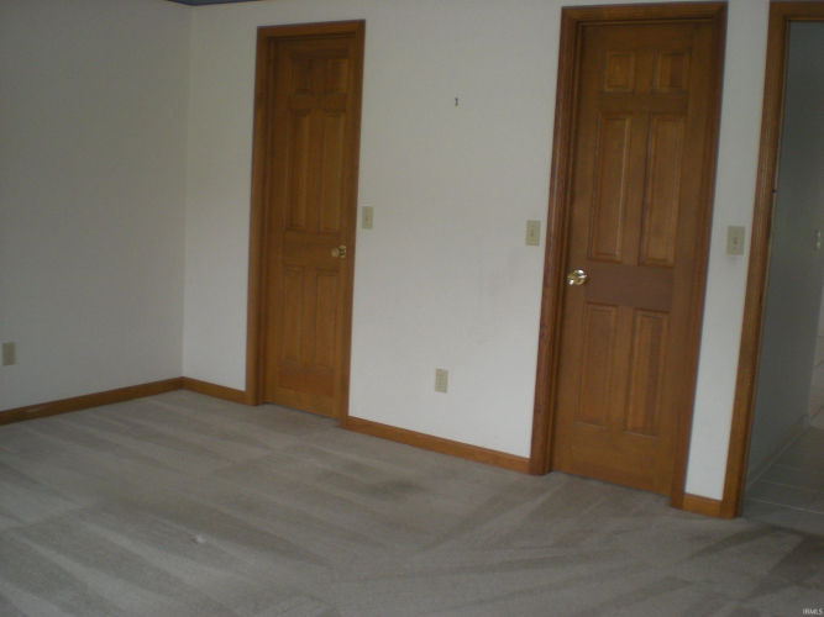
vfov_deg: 37.7
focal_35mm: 38
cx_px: 412
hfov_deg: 49.0
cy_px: 308
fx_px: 904
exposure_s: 1/30
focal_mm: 6.3
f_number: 3.1
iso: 129
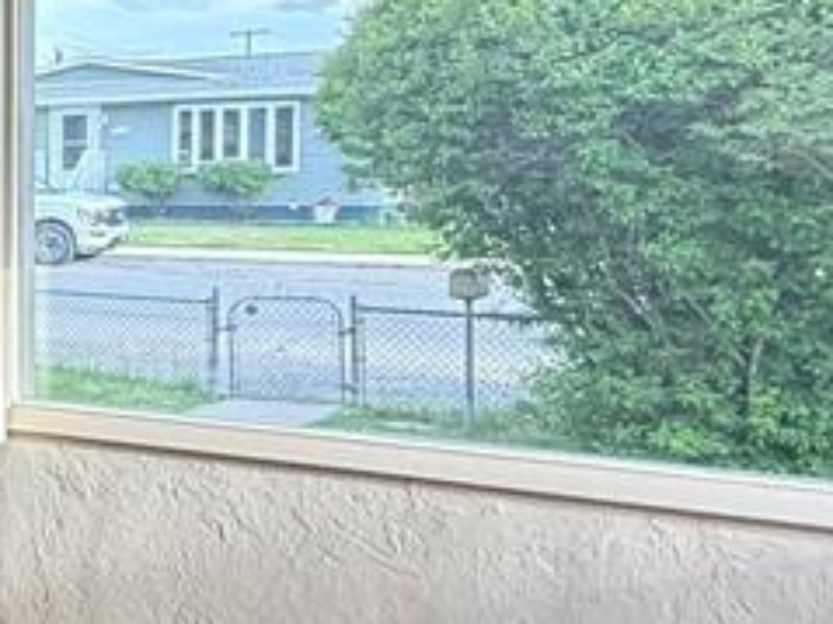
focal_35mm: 60
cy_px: 241
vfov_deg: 24.3
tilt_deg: -2.5
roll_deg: +1.0
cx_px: -662
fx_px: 1443
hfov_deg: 21.4
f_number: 2.2
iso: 160
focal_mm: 2.22
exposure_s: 1/120
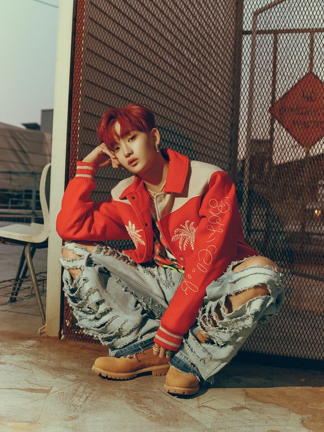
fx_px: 549
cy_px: 216
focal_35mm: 44
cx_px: 162
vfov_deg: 42.9
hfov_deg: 32.9
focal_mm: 55.2
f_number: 5.6
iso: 1600
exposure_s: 1/100
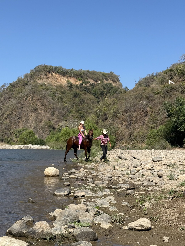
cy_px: 123
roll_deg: -1.5
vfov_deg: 39.7
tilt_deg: +2.9
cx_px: 92
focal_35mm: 48
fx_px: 342
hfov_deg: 30.3
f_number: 1.78
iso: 64
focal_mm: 6.76
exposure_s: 1/4587
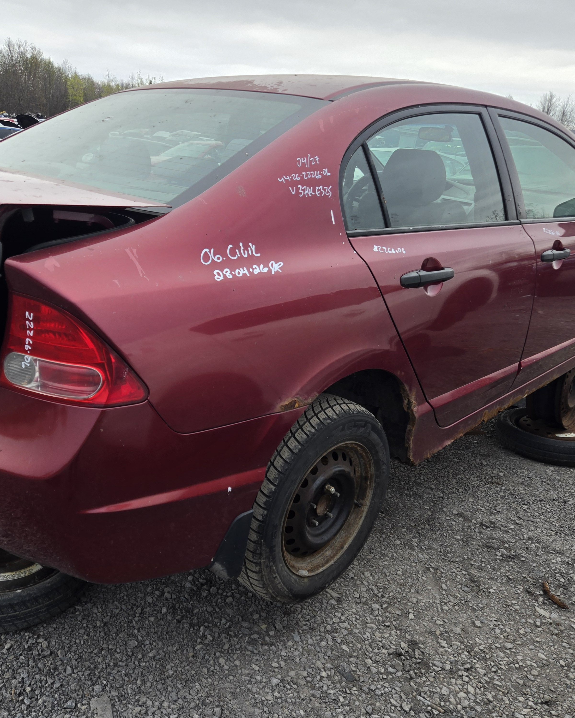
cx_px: 272
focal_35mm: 30
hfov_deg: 48.5
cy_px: 360
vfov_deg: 58.8
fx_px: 638
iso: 32
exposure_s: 1/180
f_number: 1.8
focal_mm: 5.4
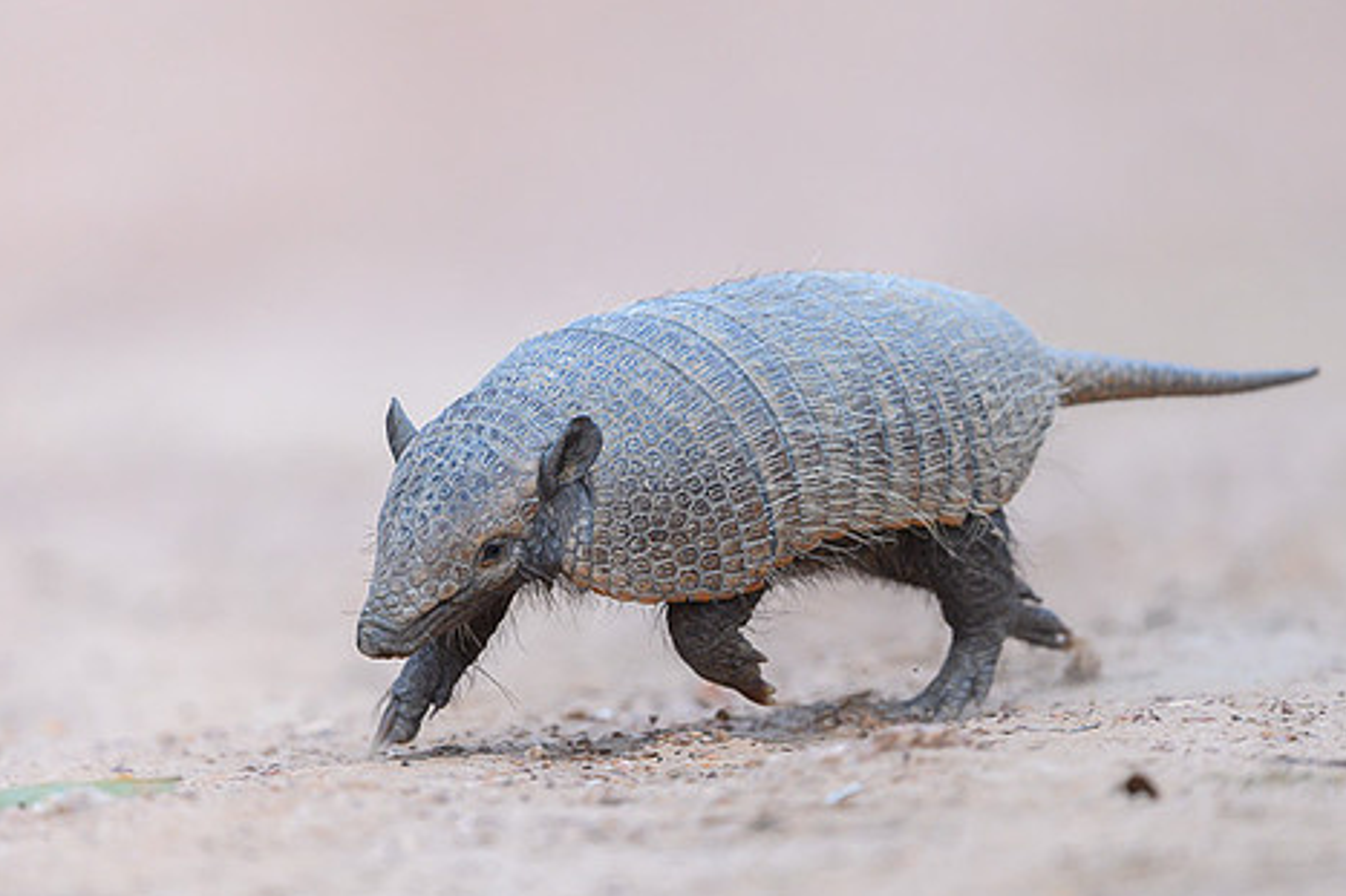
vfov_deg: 2.2
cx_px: 623
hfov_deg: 3.3
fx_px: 23209
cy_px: 501
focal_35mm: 621
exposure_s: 1/640
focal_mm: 500
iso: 2500
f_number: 4
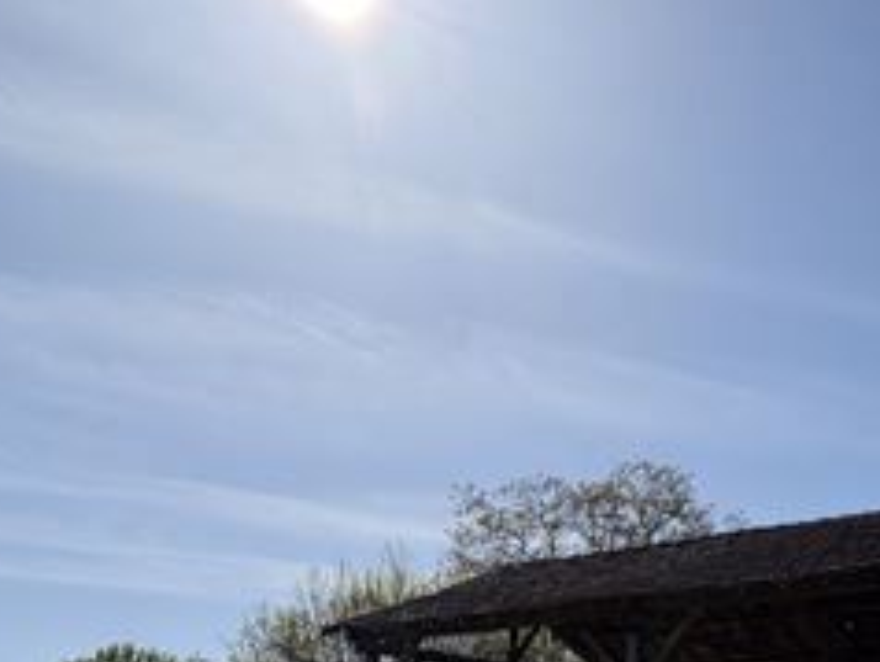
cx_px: 828
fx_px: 1196
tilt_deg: +5.6
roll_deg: +2.7
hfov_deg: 37.2
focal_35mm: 47
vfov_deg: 28.3
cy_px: 721
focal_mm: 2.22
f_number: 2.2
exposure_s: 1/1312
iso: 20
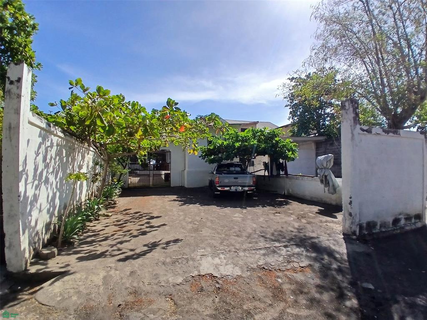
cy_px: 160
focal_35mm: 17
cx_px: 214
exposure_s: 1/1873
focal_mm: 1.4
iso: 50
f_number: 2.2
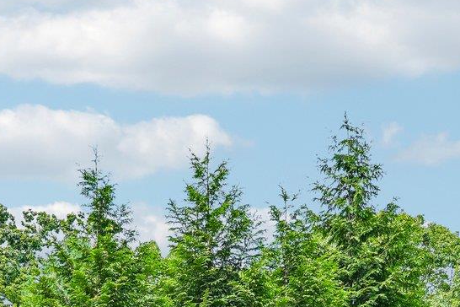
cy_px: 537
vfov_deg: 18.3
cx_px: 182
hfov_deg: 33.3
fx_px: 767
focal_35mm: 60
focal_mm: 16
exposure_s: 1/60
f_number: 8
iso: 100
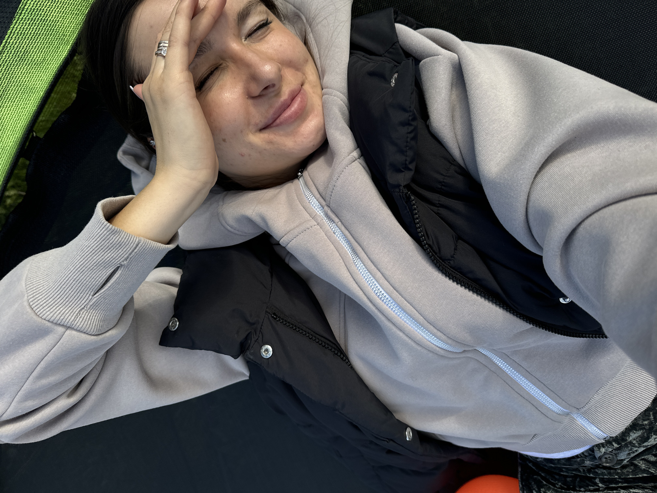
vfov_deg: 56.8
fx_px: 456
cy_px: 246
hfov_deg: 71.6
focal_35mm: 24
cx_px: 328
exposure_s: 1/938
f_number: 1.78
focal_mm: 6.76
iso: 80
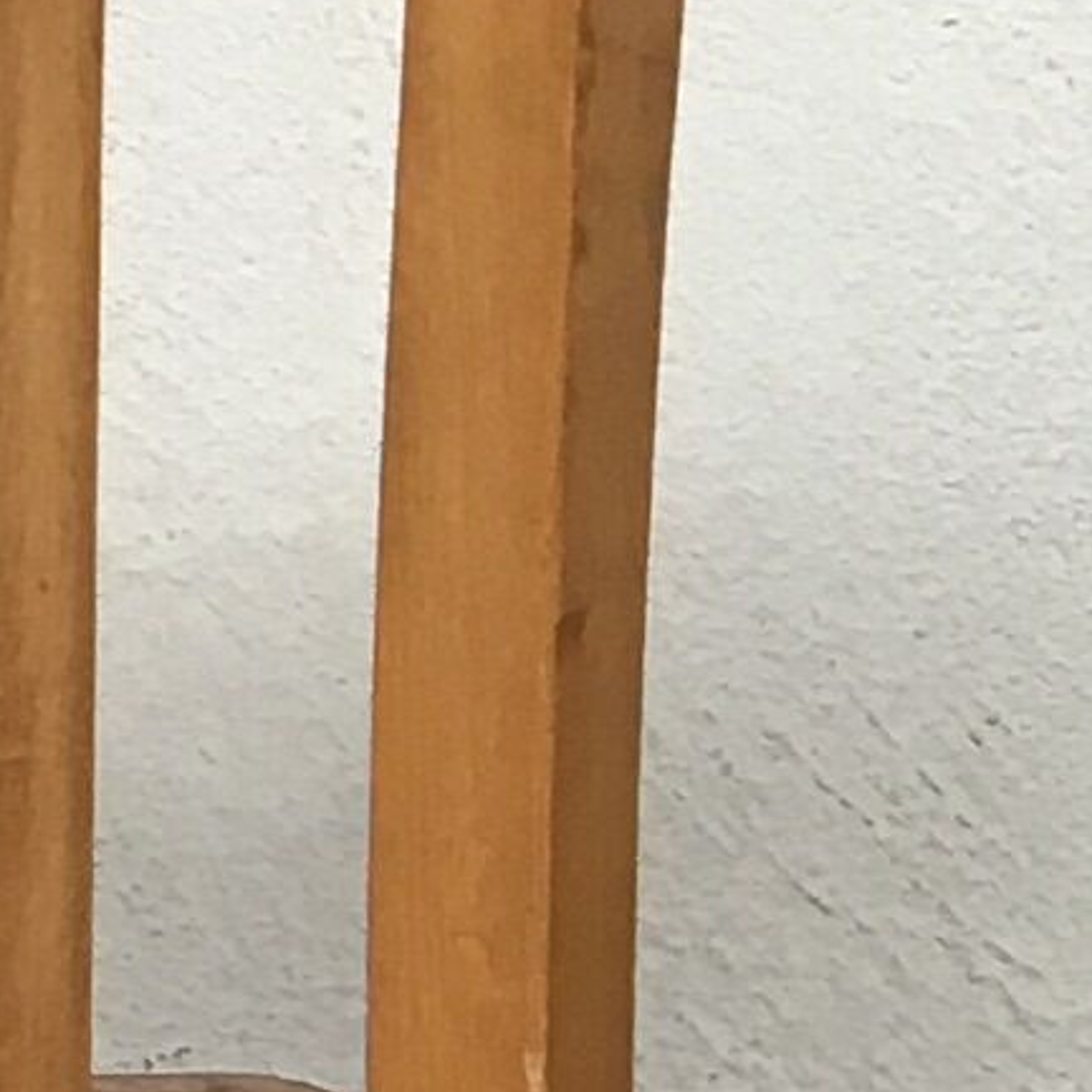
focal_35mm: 239
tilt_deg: -8.8
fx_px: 8530
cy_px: 1767
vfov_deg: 7.2
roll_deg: -0.3
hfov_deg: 7.1
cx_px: 2083
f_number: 2.2
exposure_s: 1/33
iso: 40
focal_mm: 4.15
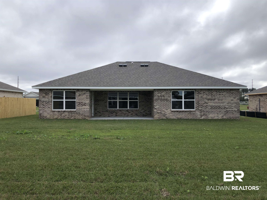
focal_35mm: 28
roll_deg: +0.4
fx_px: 216
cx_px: 134
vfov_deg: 49.7
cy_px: 100
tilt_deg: +0.1
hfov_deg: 63.4
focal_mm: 3.99
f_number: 1.8
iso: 20
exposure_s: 1/1919
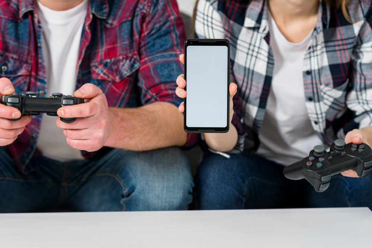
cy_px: 124
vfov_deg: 16.1
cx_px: 186
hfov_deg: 23.9
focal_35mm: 85
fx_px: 878
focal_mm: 85
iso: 320
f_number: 4
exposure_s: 1/160
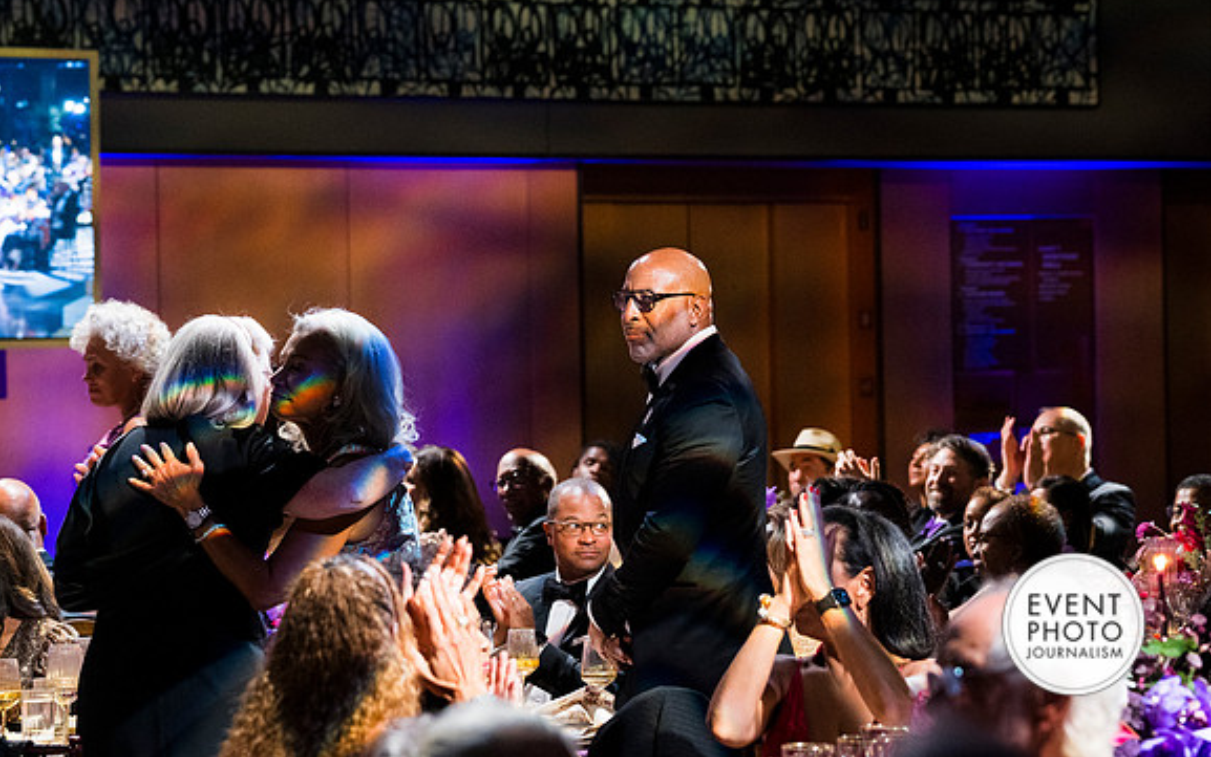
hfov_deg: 16.4
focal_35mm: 127
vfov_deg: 10.3
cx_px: 607
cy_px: 359
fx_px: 4193
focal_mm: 83
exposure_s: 1/200
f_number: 3.5
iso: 1800
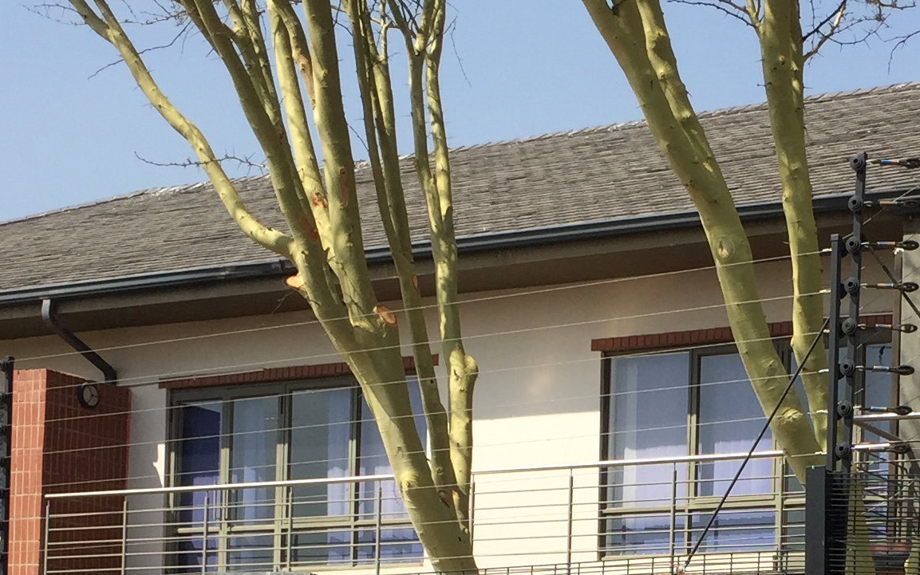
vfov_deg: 14.5
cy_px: 712
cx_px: 712
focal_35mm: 87
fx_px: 2182
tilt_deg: +5.2
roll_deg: -2.6
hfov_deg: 23.5
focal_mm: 4.15
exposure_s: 1/1721
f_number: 2.2
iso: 32
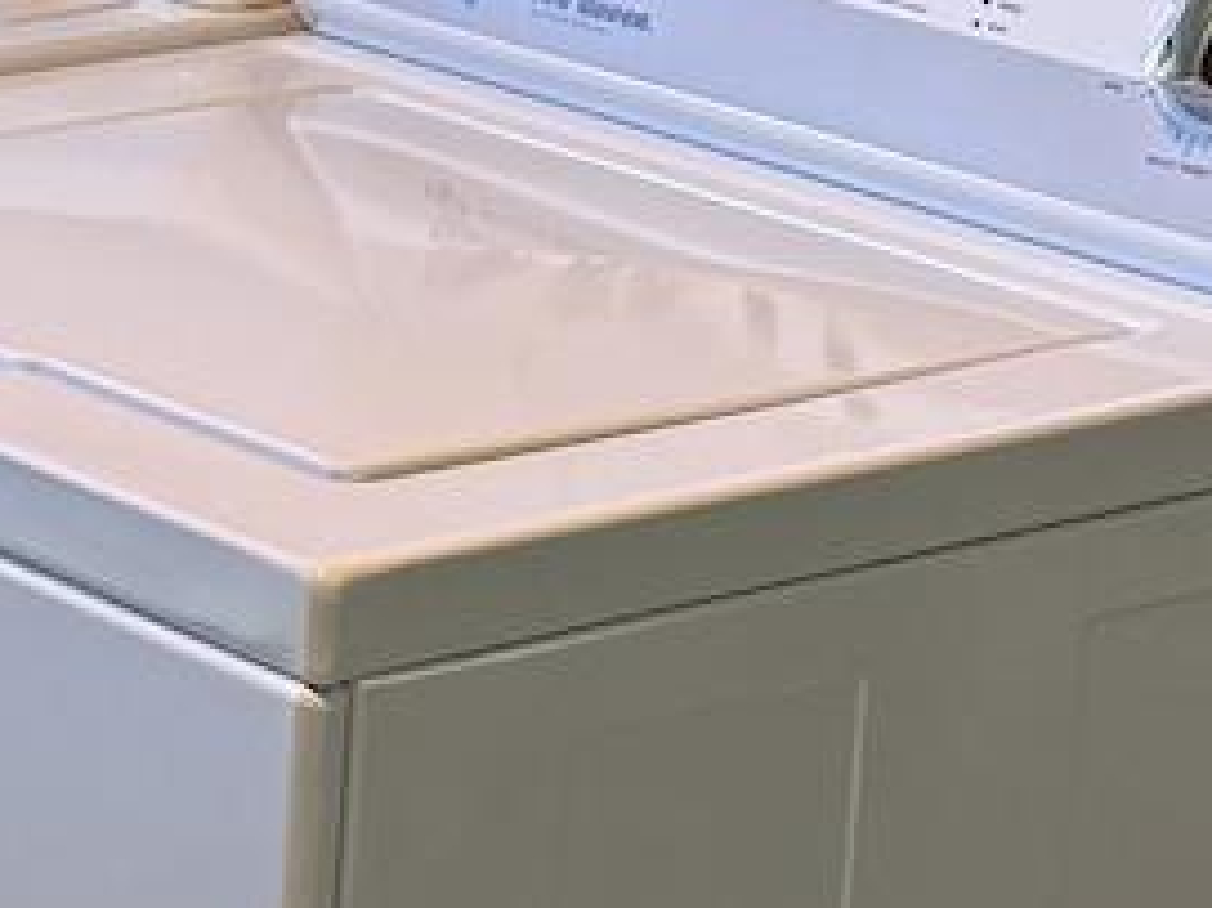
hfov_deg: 11.2
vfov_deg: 8.7
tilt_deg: -16.4
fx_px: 5950
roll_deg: -0.2
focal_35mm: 170
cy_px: 322
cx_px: -505
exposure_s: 1/124
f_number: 1.78
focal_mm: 6.76
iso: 160
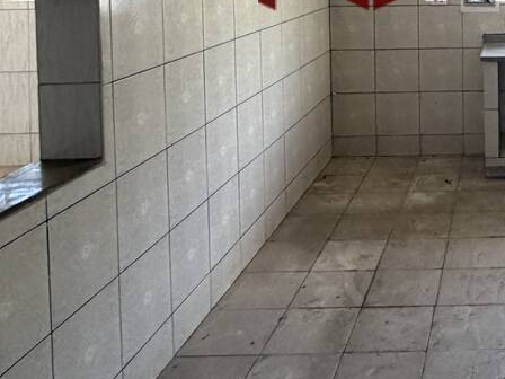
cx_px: 542
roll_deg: +1.9
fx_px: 656
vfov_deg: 29.2
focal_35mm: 45
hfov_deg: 36.3
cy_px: -35
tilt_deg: -0.8
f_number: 2.2
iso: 320
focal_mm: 2.22
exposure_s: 1/109
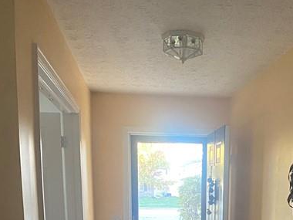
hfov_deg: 27.5
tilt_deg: -11.5
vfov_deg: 19.5
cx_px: 207
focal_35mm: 70
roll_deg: -1.3
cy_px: 277
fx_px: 593
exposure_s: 1/60
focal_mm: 4.25
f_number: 1.8
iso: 250
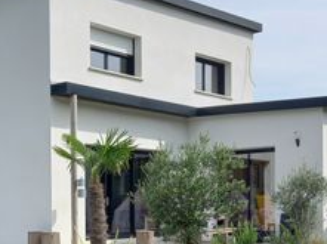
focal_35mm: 68
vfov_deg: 21.0
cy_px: 225
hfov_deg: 28.4
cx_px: 109
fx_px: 641
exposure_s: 1/697
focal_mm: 4.6
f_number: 2
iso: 25
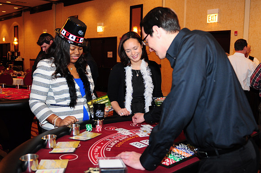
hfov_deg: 53.2
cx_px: 130
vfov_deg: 36.8
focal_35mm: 36
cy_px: 86
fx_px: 261
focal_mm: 24
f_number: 2.8
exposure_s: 1/60
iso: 640
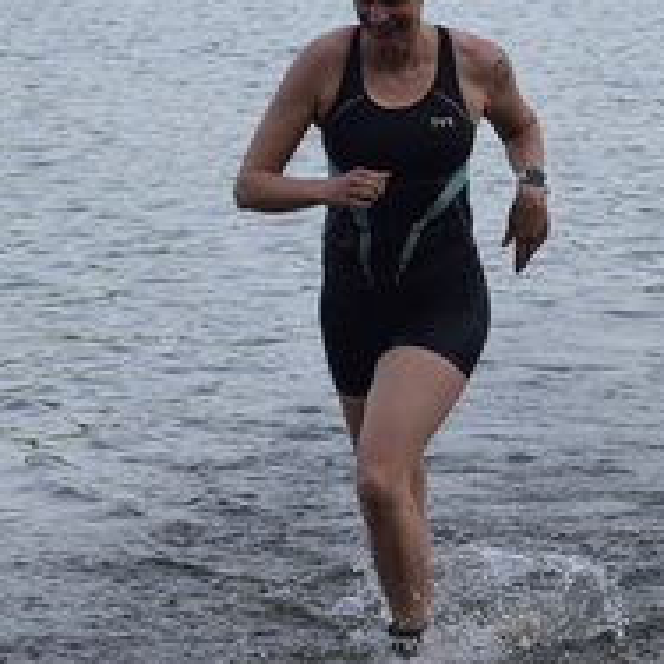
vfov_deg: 8.5
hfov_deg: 8.5
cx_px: 445
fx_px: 4454
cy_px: 235
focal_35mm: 205
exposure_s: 1/320
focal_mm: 55
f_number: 9
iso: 200
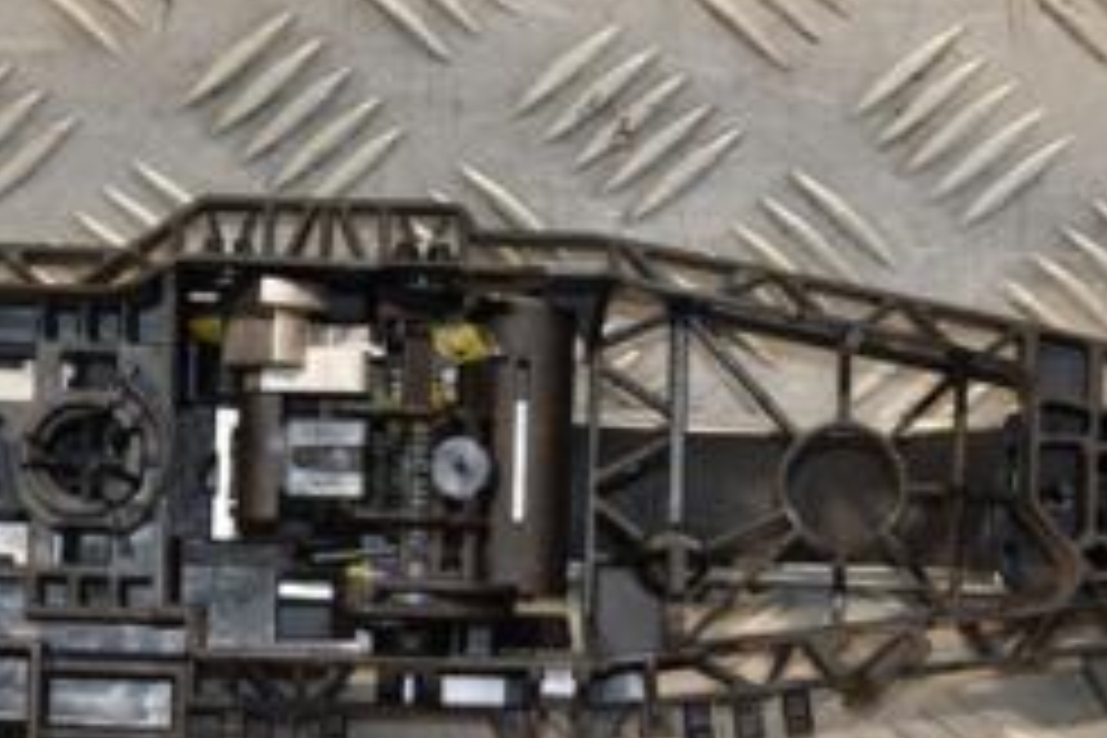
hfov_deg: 11.2
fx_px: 5627
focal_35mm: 183
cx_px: 554
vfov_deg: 7.5
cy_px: 428
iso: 800
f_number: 5.6
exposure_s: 1/200
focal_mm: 50
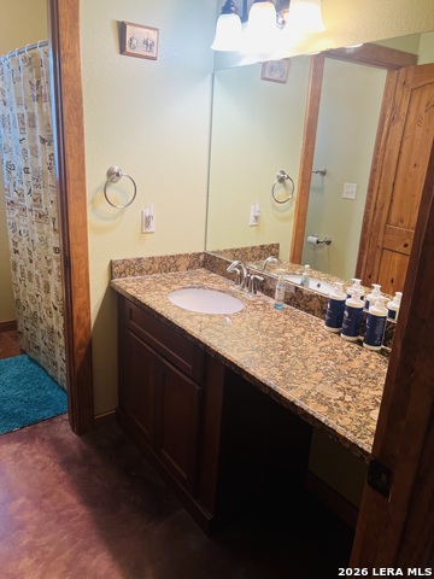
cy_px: 290
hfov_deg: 53.1
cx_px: 217
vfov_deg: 67.3
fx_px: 435
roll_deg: -3.1
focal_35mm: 26
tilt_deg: -18.3
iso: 80
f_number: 1.5
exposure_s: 1/60
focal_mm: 5.7
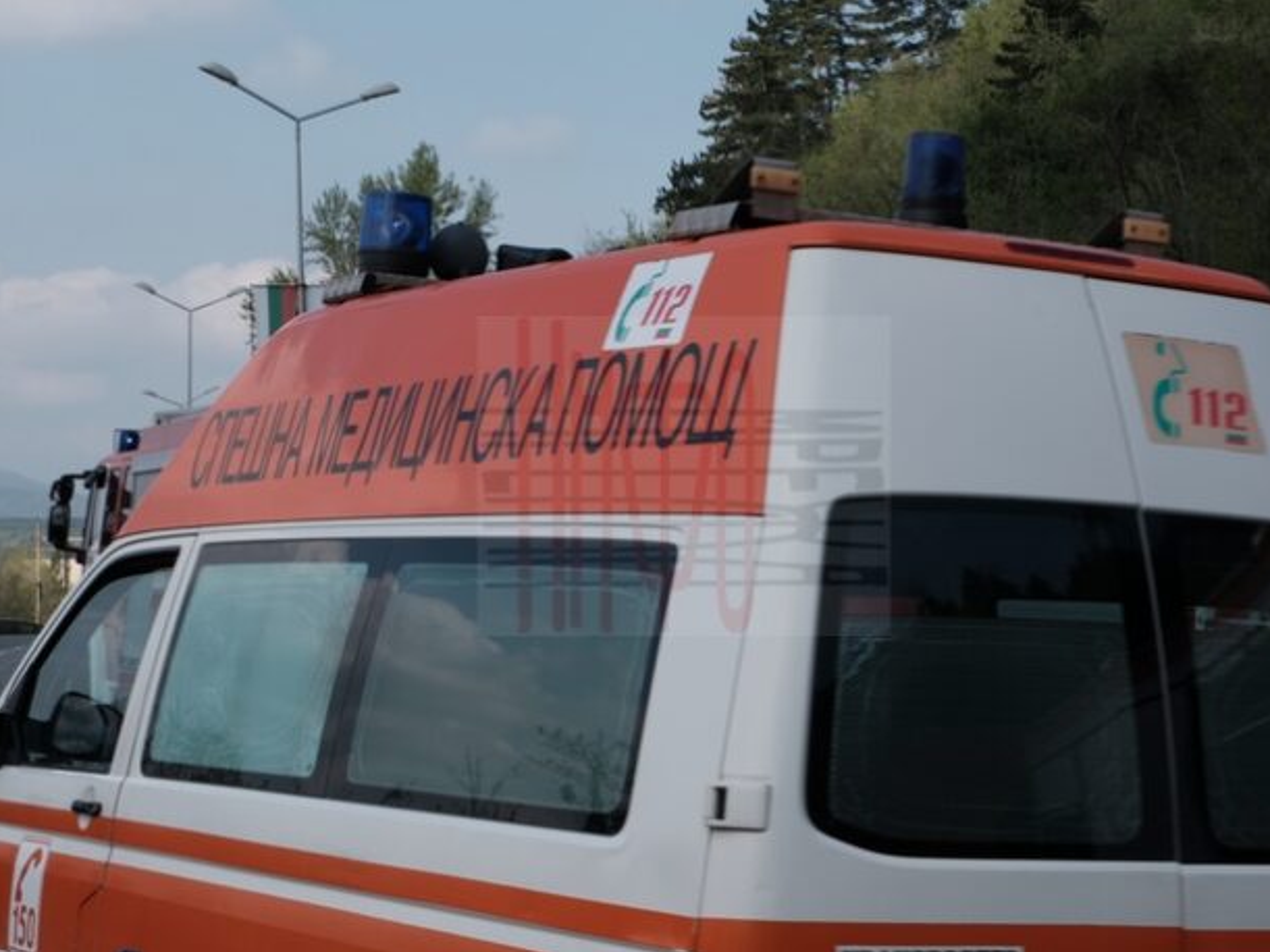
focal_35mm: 82
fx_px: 3008
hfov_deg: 23.8
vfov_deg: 18.0
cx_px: 684
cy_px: 476
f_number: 20
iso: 200
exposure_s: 1/80
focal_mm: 50
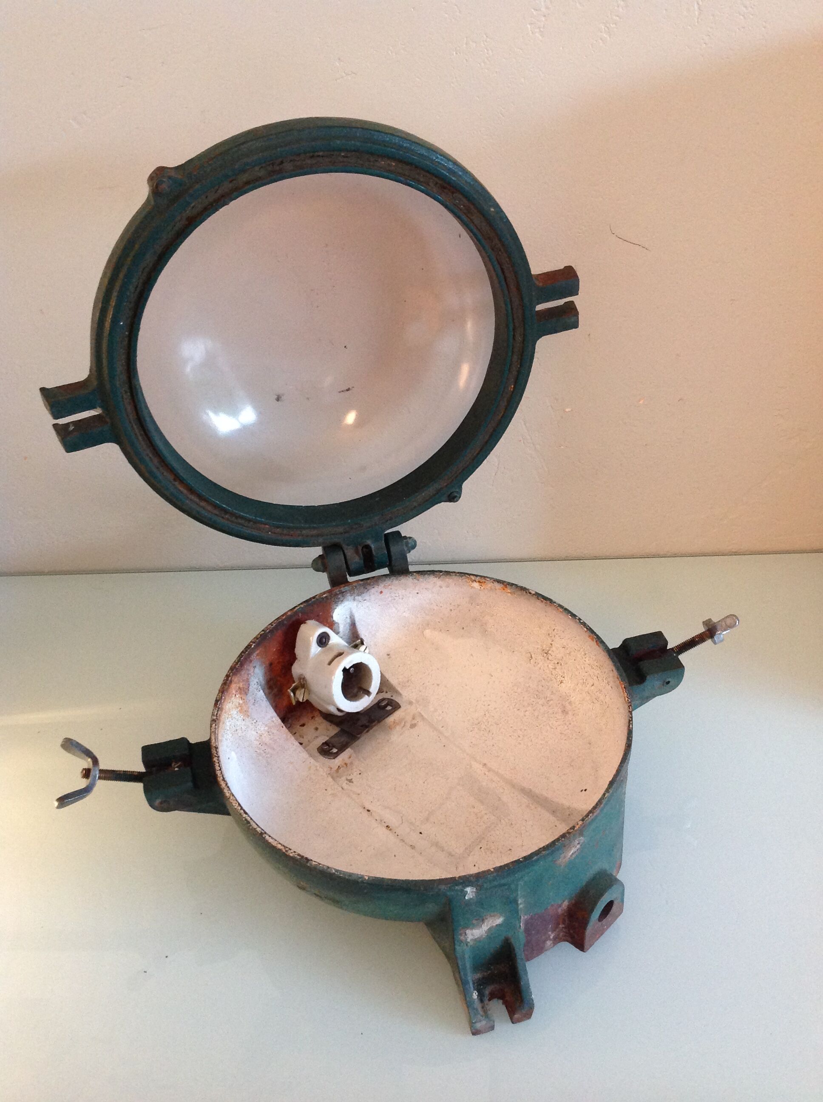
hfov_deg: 40.6
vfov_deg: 52.7
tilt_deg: -37.3
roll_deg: +5.3
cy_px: 551
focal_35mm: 35
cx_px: 412
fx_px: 1112
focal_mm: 4.28
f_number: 2.4
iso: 250
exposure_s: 1/17
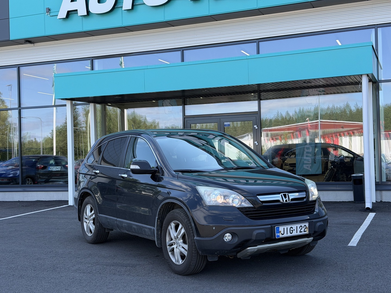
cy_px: 146
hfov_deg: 39.7
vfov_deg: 30.3
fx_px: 542
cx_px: 196
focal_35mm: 48
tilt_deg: +1.3
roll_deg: +0.7
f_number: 1.78
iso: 64
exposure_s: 1/846
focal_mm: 6.76
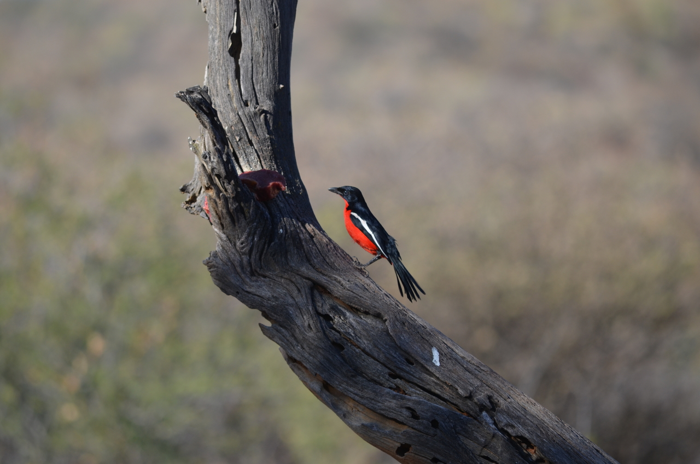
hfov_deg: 4.6
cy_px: 232
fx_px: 8733
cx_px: 350
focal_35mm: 450
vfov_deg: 3.0
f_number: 5.6
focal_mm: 300
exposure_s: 1/500
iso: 200
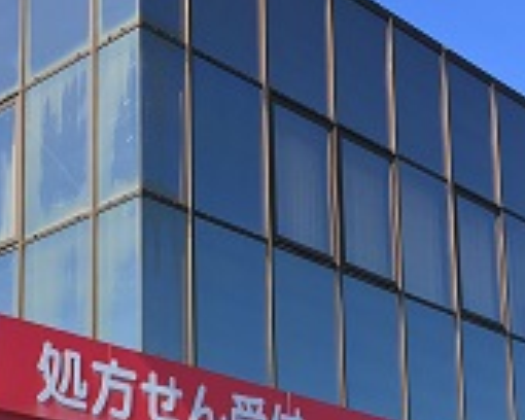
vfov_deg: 18.5
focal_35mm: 80
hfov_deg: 23.8
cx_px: 210
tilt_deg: +11.6
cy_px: 454
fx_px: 1243
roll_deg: +3.5
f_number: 2.2
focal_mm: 4.15
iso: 25
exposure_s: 1/810
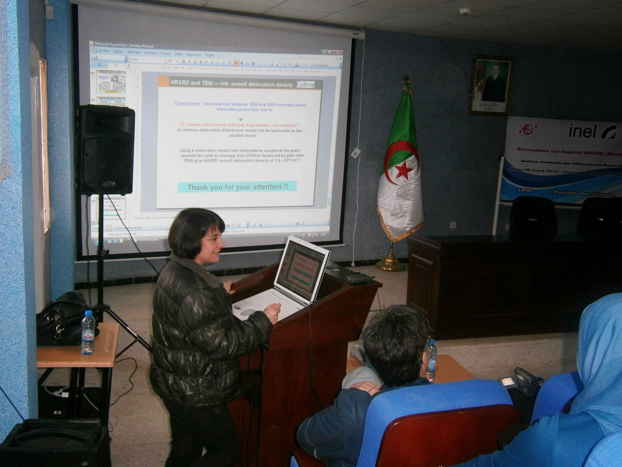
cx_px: 311
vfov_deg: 39.7
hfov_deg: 51.4
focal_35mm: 36
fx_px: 647
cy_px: 234
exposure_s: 1/40
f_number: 3.1
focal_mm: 6.4
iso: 160
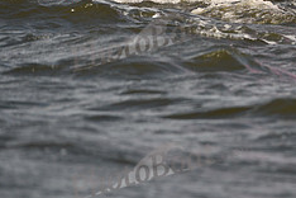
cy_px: -45
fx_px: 8156
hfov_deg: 2.1
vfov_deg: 1.4
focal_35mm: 992
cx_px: 315
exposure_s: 1/1250
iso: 250
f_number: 7.1
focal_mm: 400
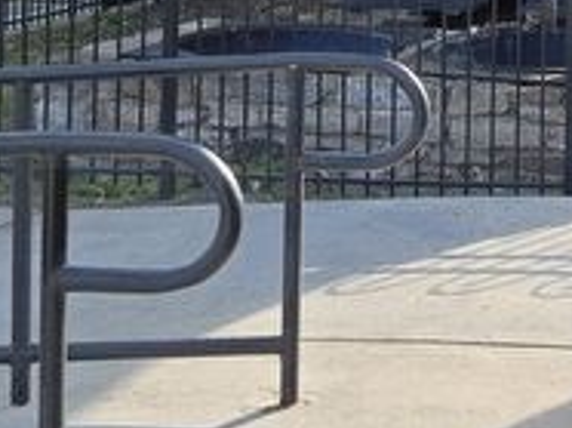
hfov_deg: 18.7
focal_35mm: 99
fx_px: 1634
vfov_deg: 14.1
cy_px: -194
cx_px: 698
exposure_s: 1/697
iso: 25
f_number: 1.8
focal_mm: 5.4
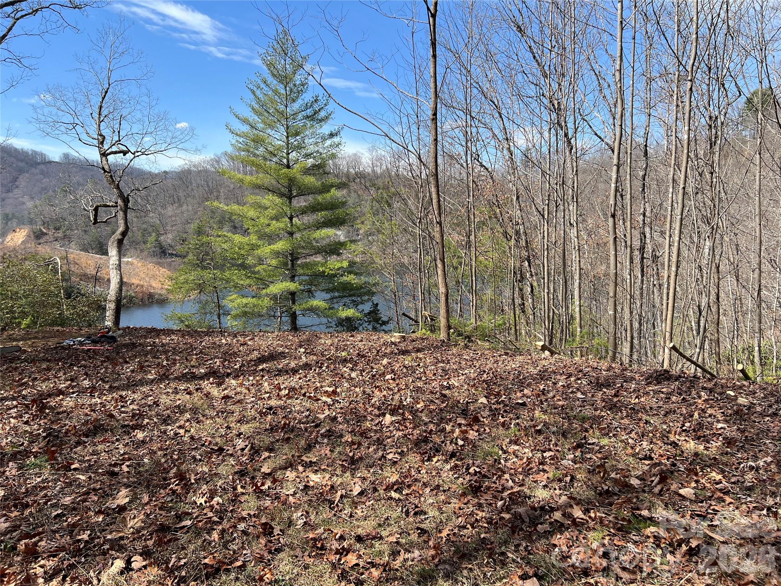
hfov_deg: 67.3
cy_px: 293
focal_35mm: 26
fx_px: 587
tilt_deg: -4.9
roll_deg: +0.5
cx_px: 390
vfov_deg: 53.1
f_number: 1.5
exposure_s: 1/1934
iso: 50
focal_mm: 5.7
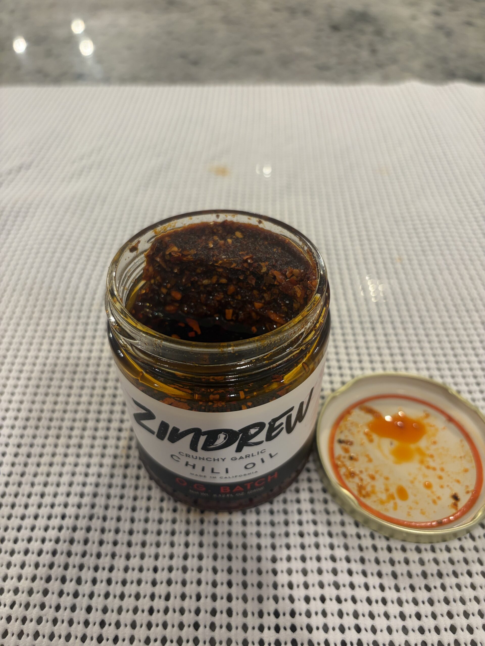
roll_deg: -0.1
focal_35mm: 26
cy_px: 323
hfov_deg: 53.1
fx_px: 486
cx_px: 242
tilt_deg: -44.7
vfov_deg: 67.3
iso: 125
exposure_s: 1/60
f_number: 1.6
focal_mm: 5.96
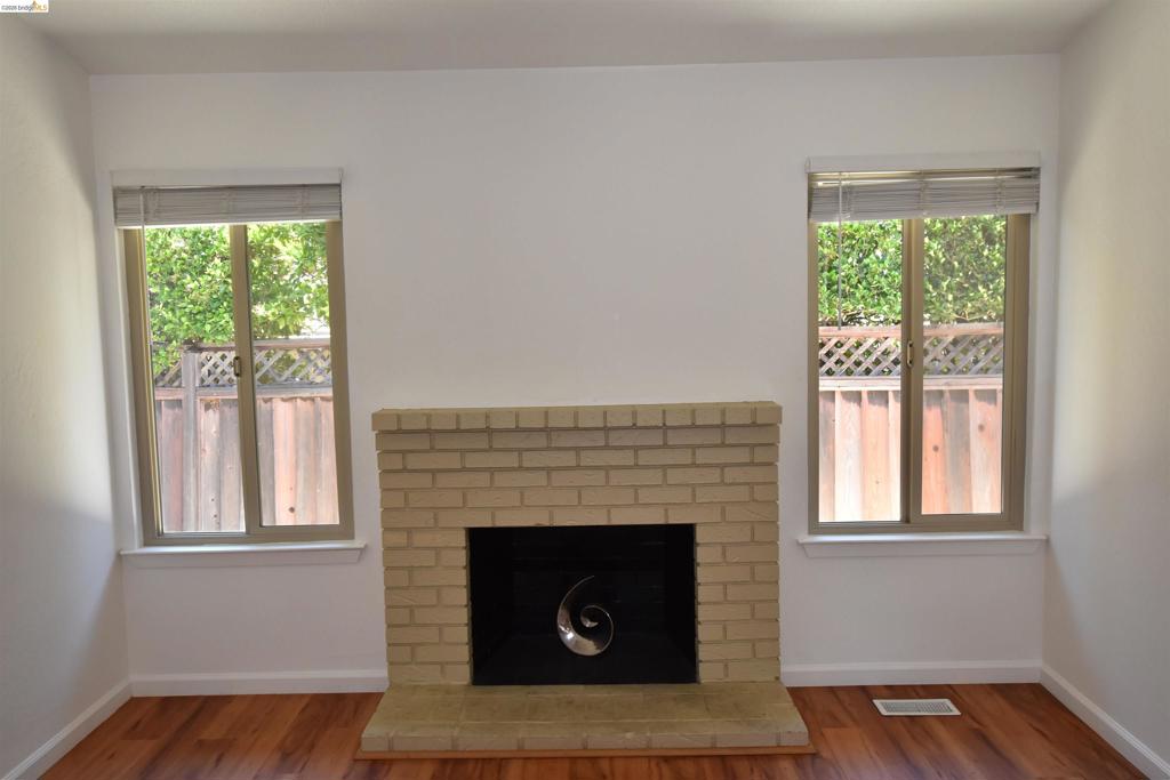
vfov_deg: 43.6
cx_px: 585
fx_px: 975
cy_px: 390
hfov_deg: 61.9
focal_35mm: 30
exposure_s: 1/100
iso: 800
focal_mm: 20
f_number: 5
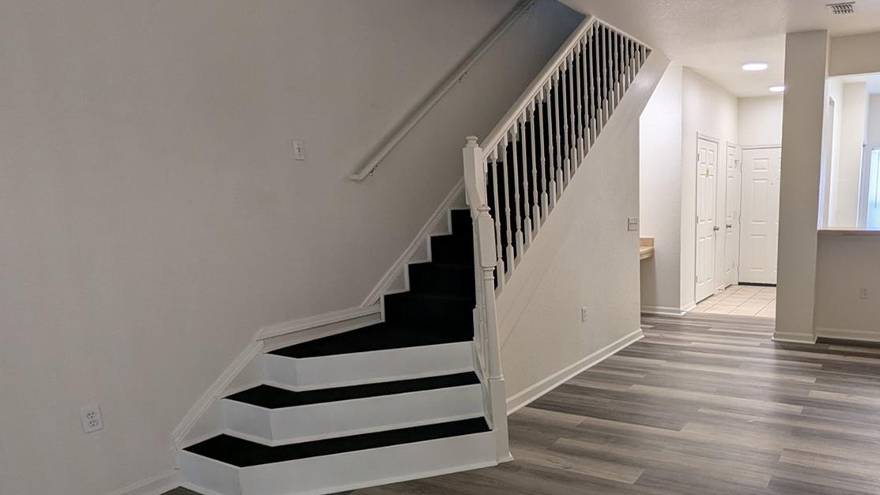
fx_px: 583
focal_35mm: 25
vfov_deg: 45.5
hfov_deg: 71.3
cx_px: 605
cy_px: 312
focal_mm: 2.35
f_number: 2.2
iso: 55
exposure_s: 1/30
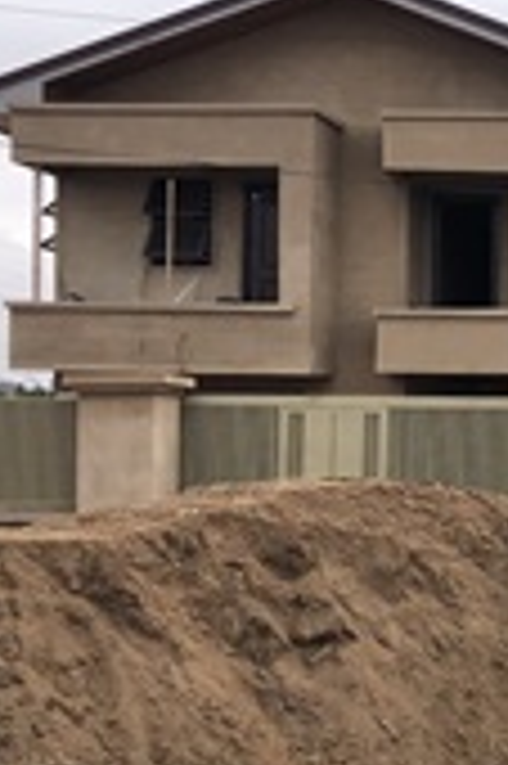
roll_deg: +0.3
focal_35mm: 69
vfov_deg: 29.3
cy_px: 396
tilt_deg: +0.2
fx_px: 1463
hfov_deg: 17.5
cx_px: 784
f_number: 1.8
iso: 20
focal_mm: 3.99
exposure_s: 1/685
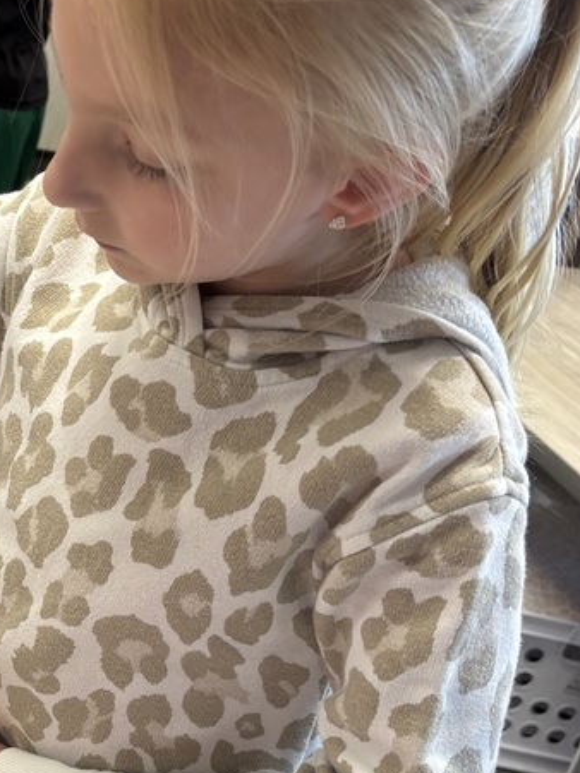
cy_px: 523
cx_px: 31
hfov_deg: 23.9
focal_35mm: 59
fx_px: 1319
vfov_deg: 32.4
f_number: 1.6
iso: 100
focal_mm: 5.96
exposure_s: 1/60
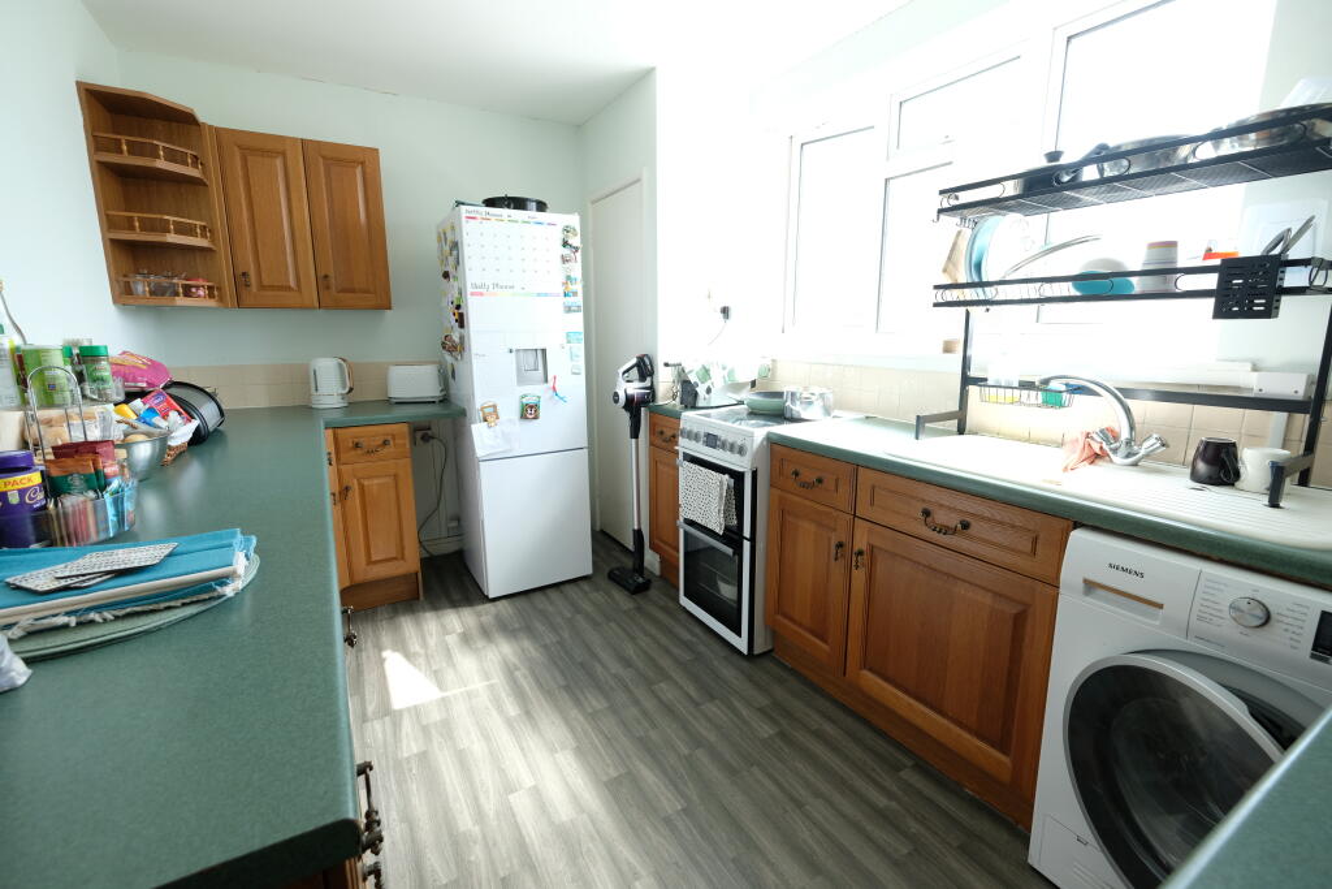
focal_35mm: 15
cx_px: 666
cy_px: 444
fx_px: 555
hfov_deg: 100.4
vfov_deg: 77.3
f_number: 4
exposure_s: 1/60
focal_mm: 10
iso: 250
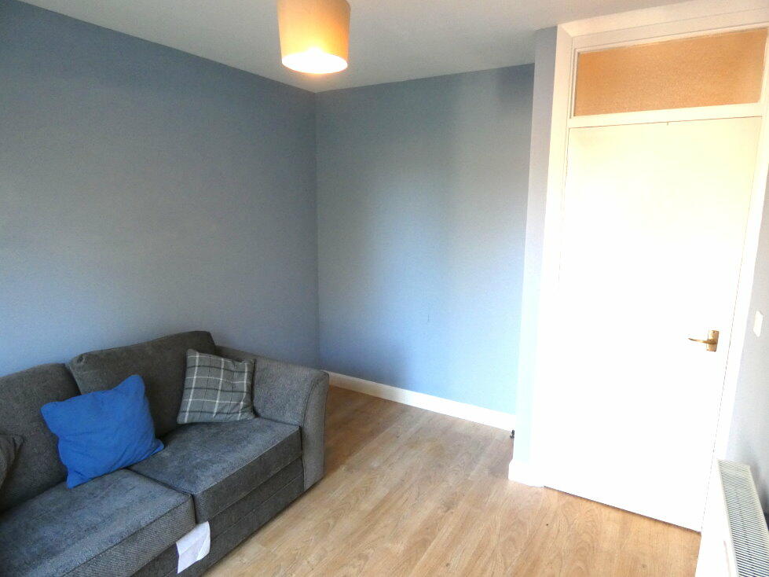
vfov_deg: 66.0
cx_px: 384
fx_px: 444
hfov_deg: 81.8
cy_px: 288
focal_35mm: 20
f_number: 2.8
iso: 500
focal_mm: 3.6
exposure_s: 1/60
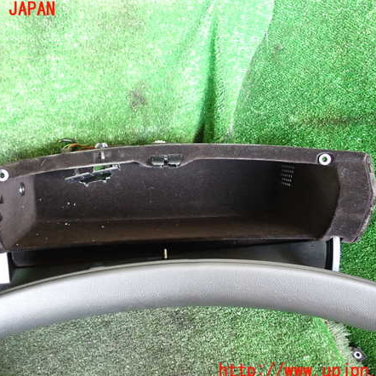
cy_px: 191
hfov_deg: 45.9
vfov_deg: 46.0
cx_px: 156
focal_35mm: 36
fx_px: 442
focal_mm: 5.4
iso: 400
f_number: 2.3
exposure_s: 1/30
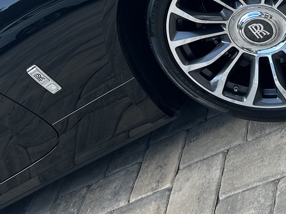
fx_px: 677
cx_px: 96
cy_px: 26
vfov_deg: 17.7
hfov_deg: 23.7
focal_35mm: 82
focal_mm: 6.86
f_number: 1.78
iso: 80
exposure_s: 1/952
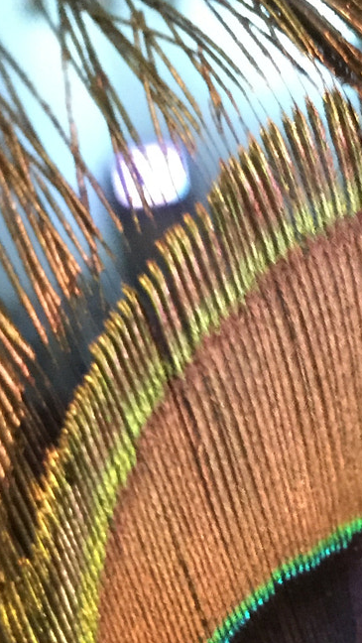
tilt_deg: -13.3
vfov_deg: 27.0
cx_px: 447
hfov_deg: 14.9
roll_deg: +9.4
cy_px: 448
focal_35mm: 78
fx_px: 1330
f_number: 2.2
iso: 1000
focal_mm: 4.15
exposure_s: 1/17
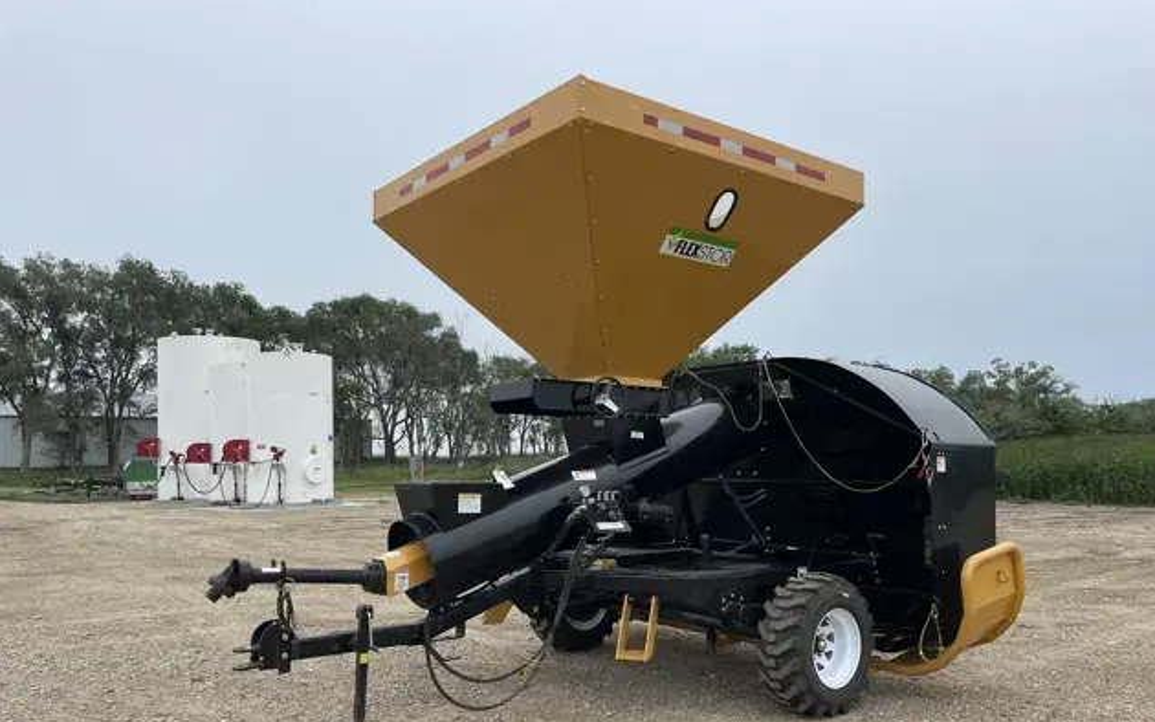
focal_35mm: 28
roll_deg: +1.7
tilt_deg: +2.1
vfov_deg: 44.3
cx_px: 585
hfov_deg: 66.5
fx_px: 882
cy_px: 434
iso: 32
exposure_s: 1/1595
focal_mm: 4.2
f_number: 1.6
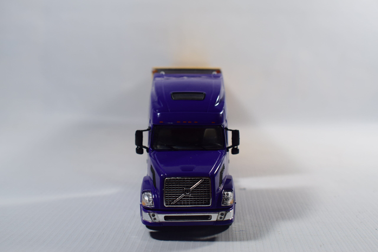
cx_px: 189
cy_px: 126
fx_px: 535
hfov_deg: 38.9
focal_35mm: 51
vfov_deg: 26.5
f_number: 8
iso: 400
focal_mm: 34
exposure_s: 1/50
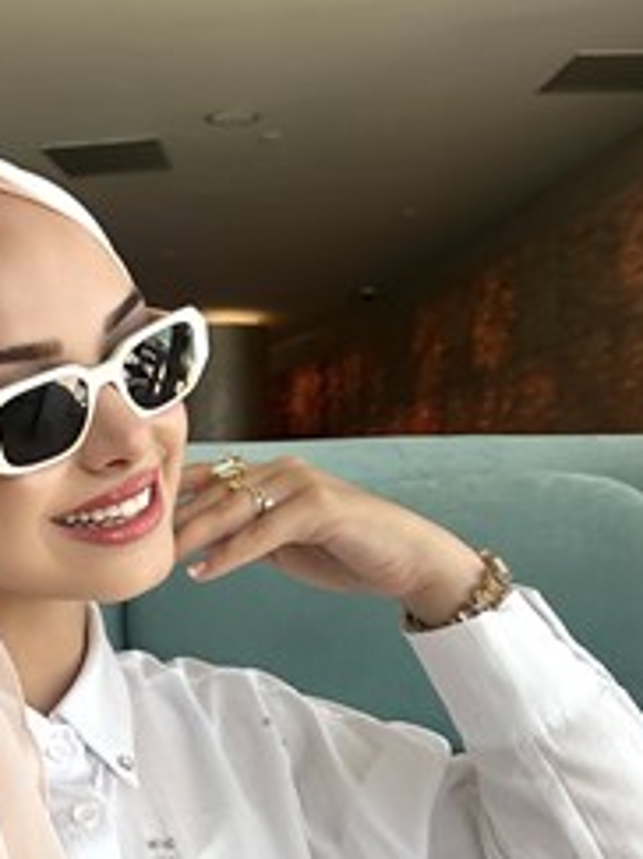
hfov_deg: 24.3
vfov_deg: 33.4
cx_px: -25
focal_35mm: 57
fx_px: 1413
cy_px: 599
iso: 50
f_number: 1.5
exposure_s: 1/328
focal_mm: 5.7
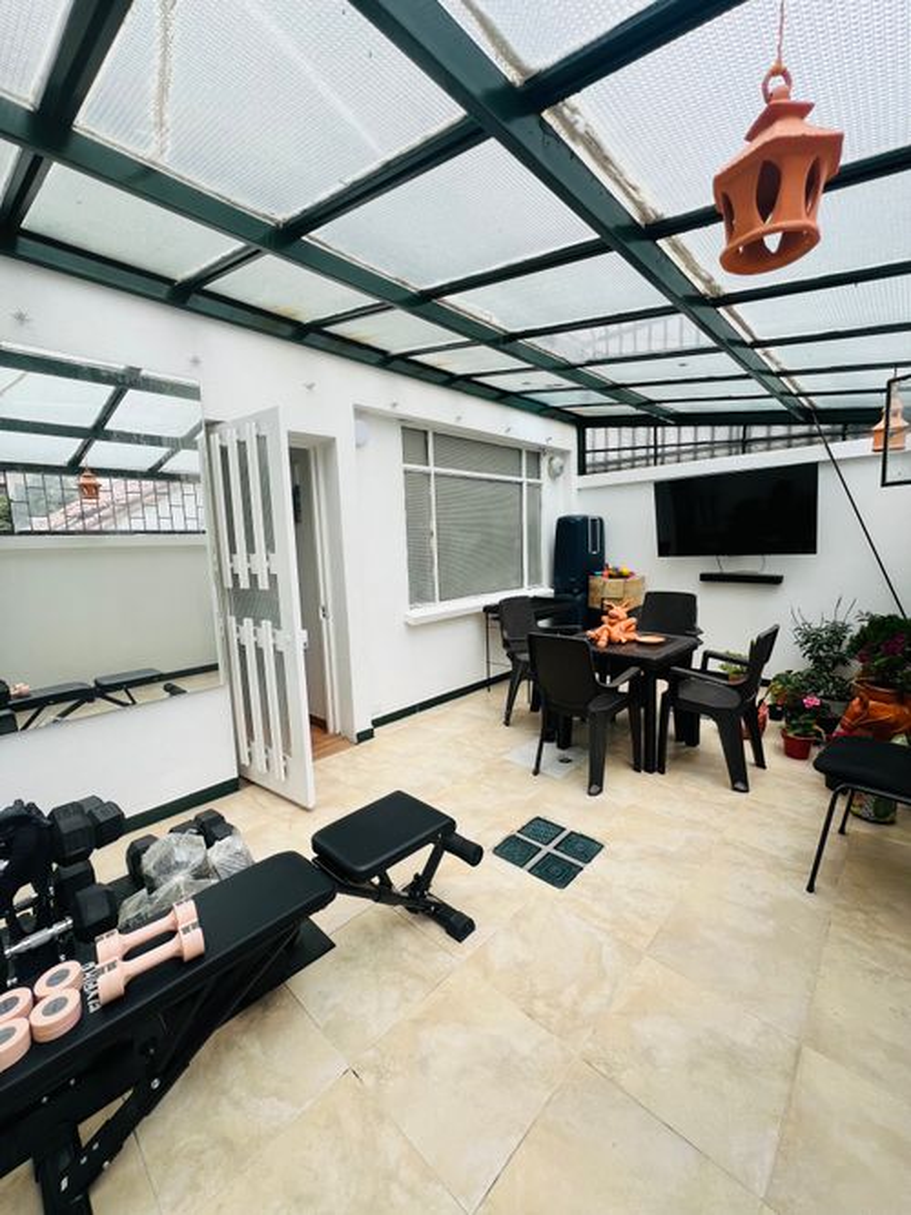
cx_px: 456
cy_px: 608
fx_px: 456
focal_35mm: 13
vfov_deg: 106.2
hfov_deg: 89.9
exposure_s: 1/673
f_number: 1.8
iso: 32
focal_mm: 1.57
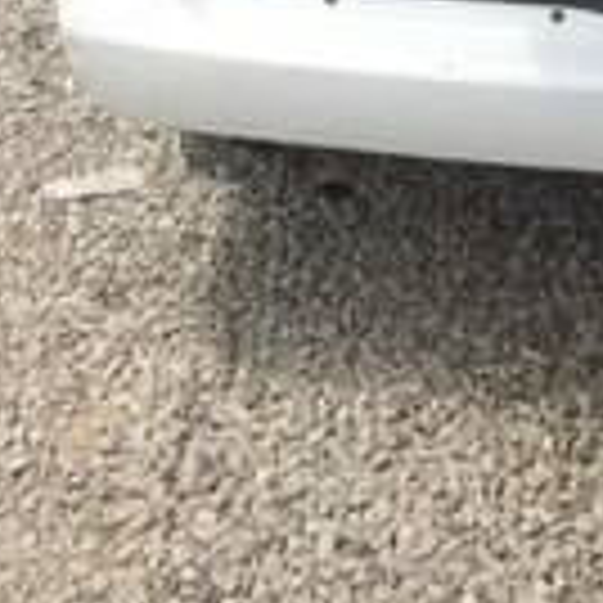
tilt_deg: -10.9
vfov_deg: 15.6
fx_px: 1872
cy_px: -495
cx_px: 621
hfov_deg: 17.8
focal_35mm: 95
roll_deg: +1.3
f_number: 2.2
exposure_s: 1/1953
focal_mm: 4.15
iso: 32
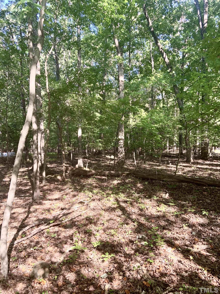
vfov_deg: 67.3
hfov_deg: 53.1
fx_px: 220
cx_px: 110
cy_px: 147
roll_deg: +1.6
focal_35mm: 26
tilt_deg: -0.5
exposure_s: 1/122
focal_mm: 4.25
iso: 40
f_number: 1.8
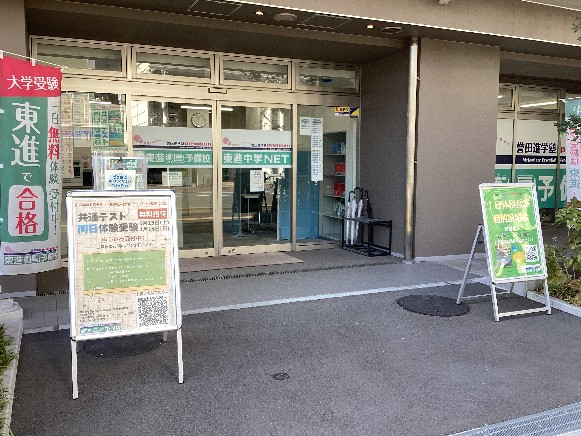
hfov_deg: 56.8
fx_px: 537
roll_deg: -0.1
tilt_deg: -4.9
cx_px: 296
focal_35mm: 32
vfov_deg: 44.2
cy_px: 215
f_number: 2.4
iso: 25
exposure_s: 1/100
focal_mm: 3.3
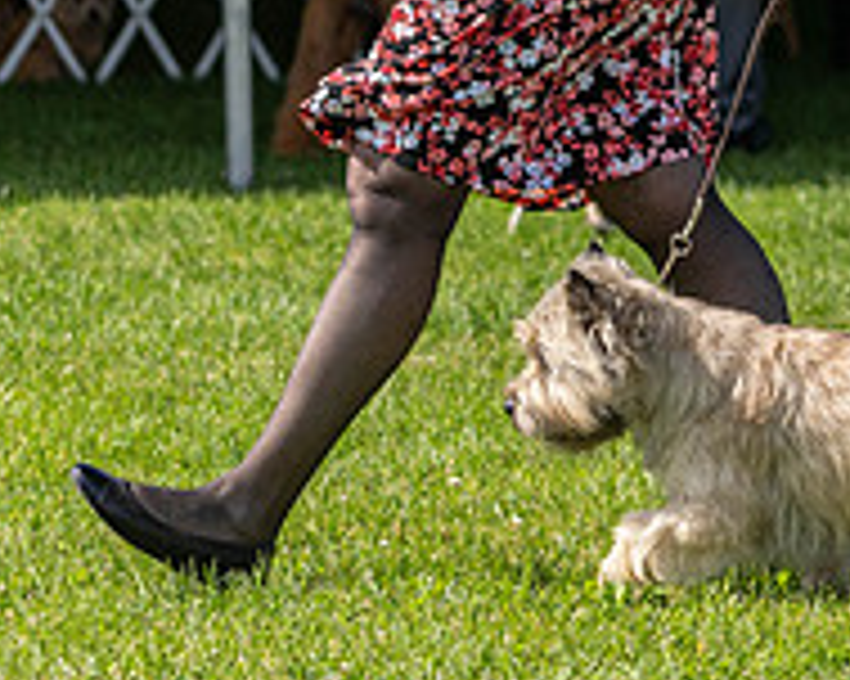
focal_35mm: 330
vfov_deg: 4.7
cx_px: 727
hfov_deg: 5.9
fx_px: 8297
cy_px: 20
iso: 400
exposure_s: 1/2000
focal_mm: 87
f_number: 4
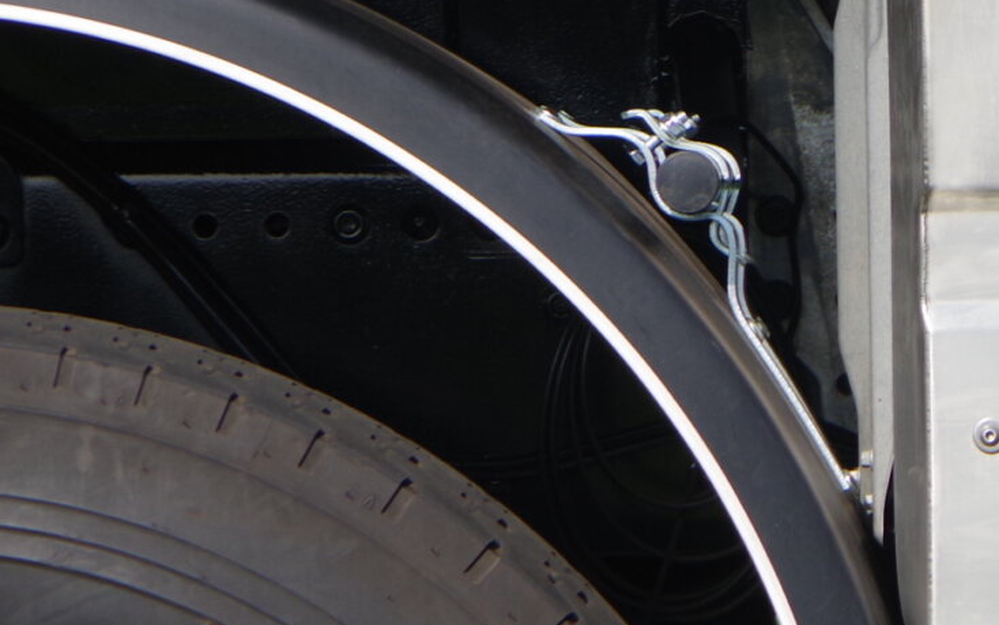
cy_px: 152
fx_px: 19551
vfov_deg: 1.8
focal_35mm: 718
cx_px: 1448
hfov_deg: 2.9
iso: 200
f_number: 6.3
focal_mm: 135
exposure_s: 1/500
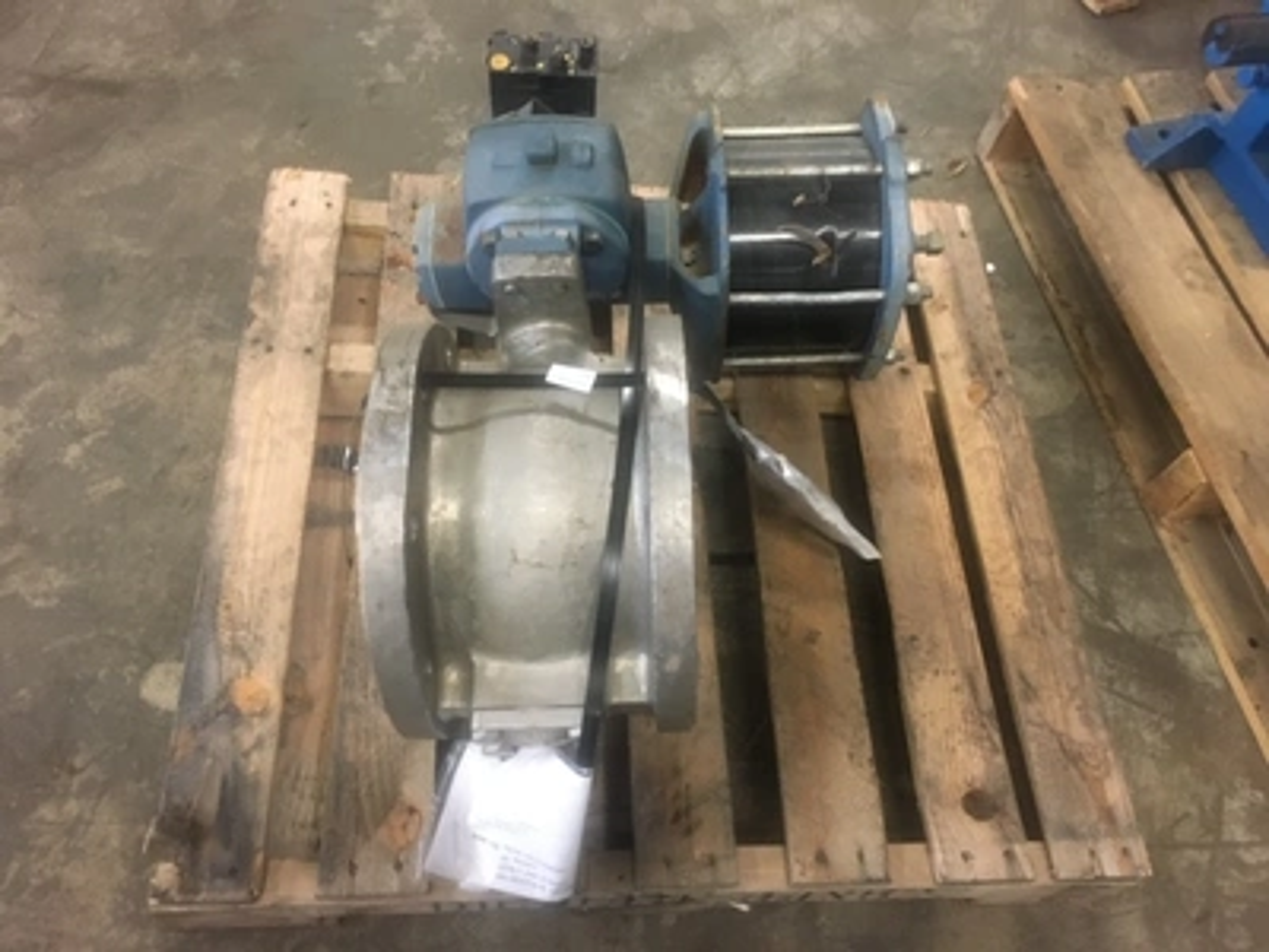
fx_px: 1063
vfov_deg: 48.2
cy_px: 476
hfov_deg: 61.7
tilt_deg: -58.1
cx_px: 634
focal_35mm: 29
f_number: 2.2
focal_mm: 4.15
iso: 200
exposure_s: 1/15
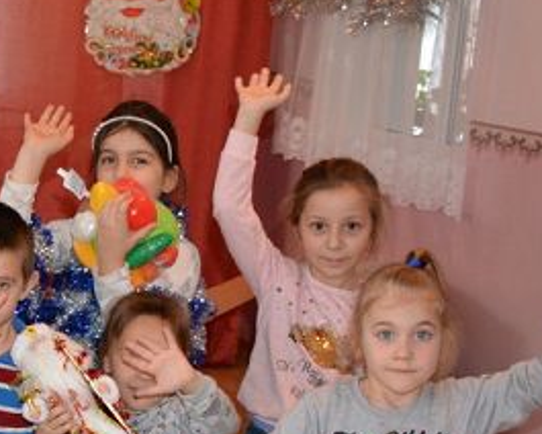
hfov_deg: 17.0
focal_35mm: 98
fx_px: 1572
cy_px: 408
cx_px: -352
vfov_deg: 15.5
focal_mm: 18
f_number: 3.5
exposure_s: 1/60
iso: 720
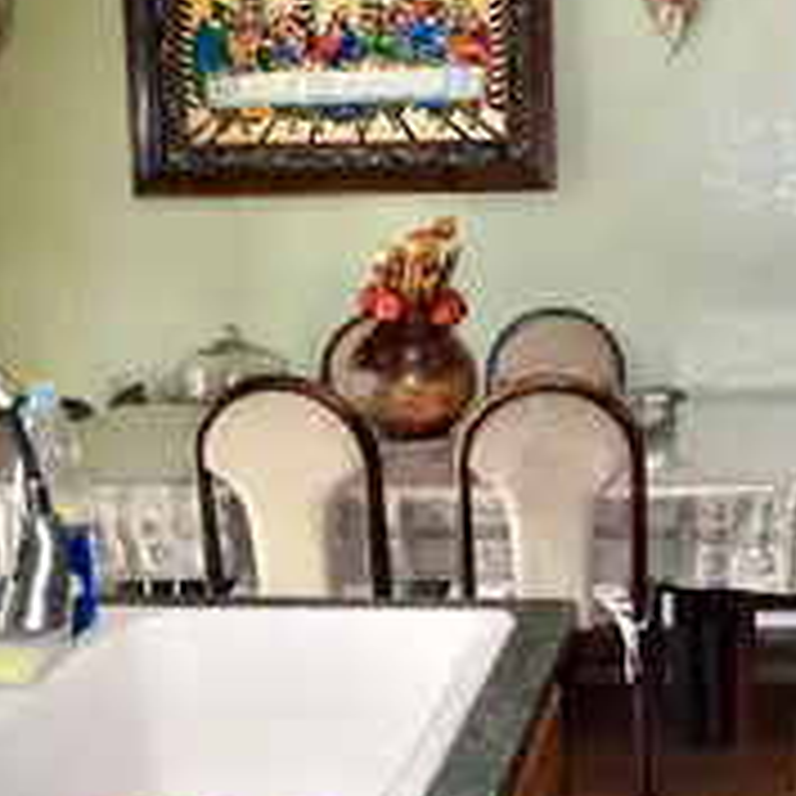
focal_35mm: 52
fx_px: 1353
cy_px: 313
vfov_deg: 32.7
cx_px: 809
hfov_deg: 30.3
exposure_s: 1/60
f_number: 3.5
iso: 1250
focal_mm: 18
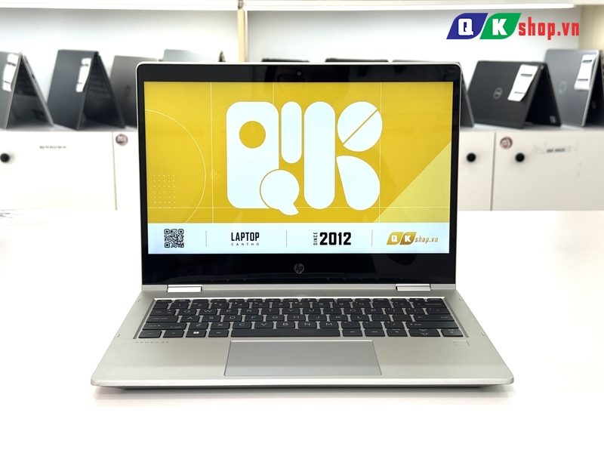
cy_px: 226
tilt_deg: -12.6
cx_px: 302
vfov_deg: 30.3
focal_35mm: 48
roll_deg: +1.0
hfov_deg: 39.7
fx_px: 838
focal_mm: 6.76
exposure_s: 1/200
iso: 64
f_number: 1.78
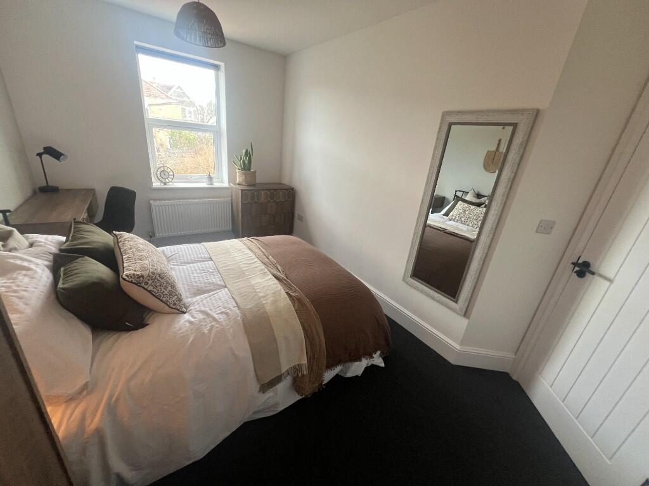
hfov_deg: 106.2
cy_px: 243
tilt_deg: -22.4
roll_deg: -5.9
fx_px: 244
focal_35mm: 13
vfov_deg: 89.9
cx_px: 324
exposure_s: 1/99
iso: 160
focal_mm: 1.57
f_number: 1.8
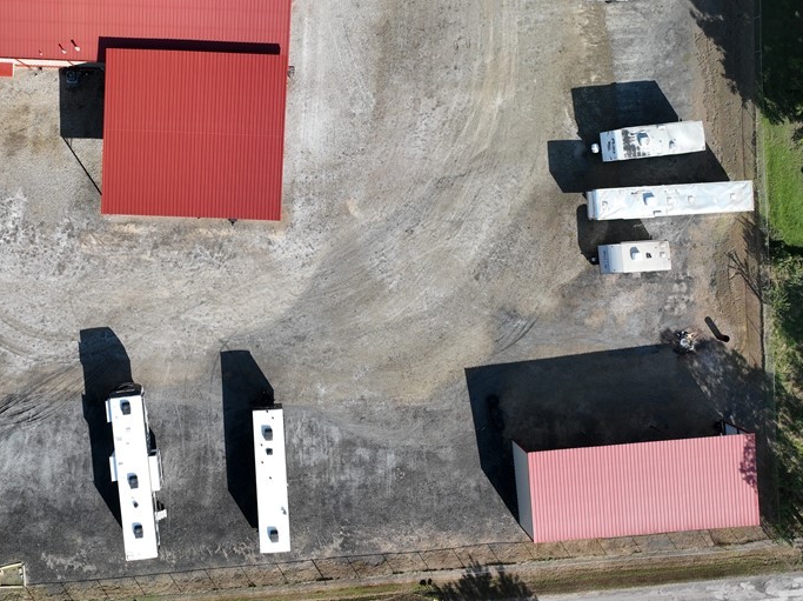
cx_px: 255
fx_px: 834
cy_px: 203
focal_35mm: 36
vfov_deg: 39.2
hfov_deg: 50.3
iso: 150
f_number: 2.8
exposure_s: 1/1600
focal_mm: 12.29
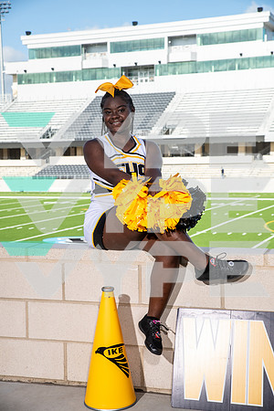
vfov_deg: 33.4
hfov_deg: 22.6
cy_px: 206
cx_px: 137
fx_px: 685
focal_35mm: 60
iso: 100
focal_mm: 60
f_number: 7.1
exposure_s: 1/320
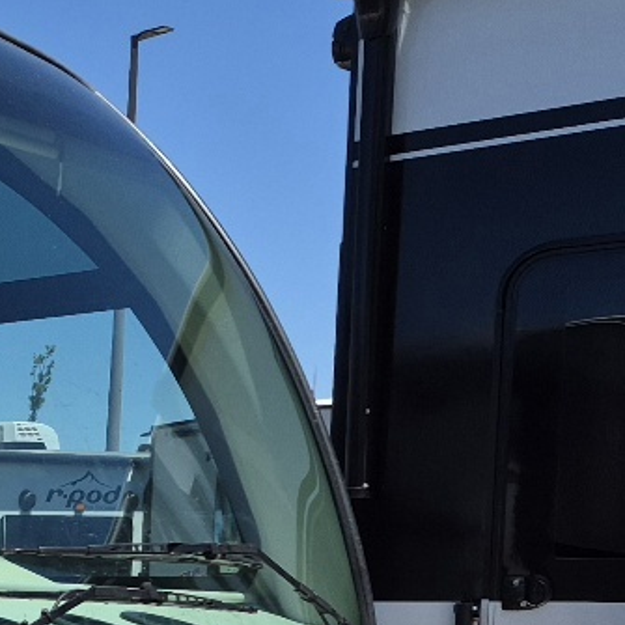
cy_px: 724
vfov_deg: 17.2
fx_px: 1981
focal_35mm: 97
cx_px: -687
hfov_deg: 14.4
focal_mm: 5.4
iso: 80
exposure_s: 1/10000
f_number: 1.8
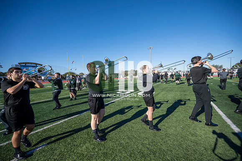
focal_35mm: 14
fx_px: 94
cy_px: 80
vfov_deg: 81.2
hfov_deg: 104.2
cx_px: 121
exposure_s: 1/2000
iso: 160
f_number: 4
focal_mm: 14
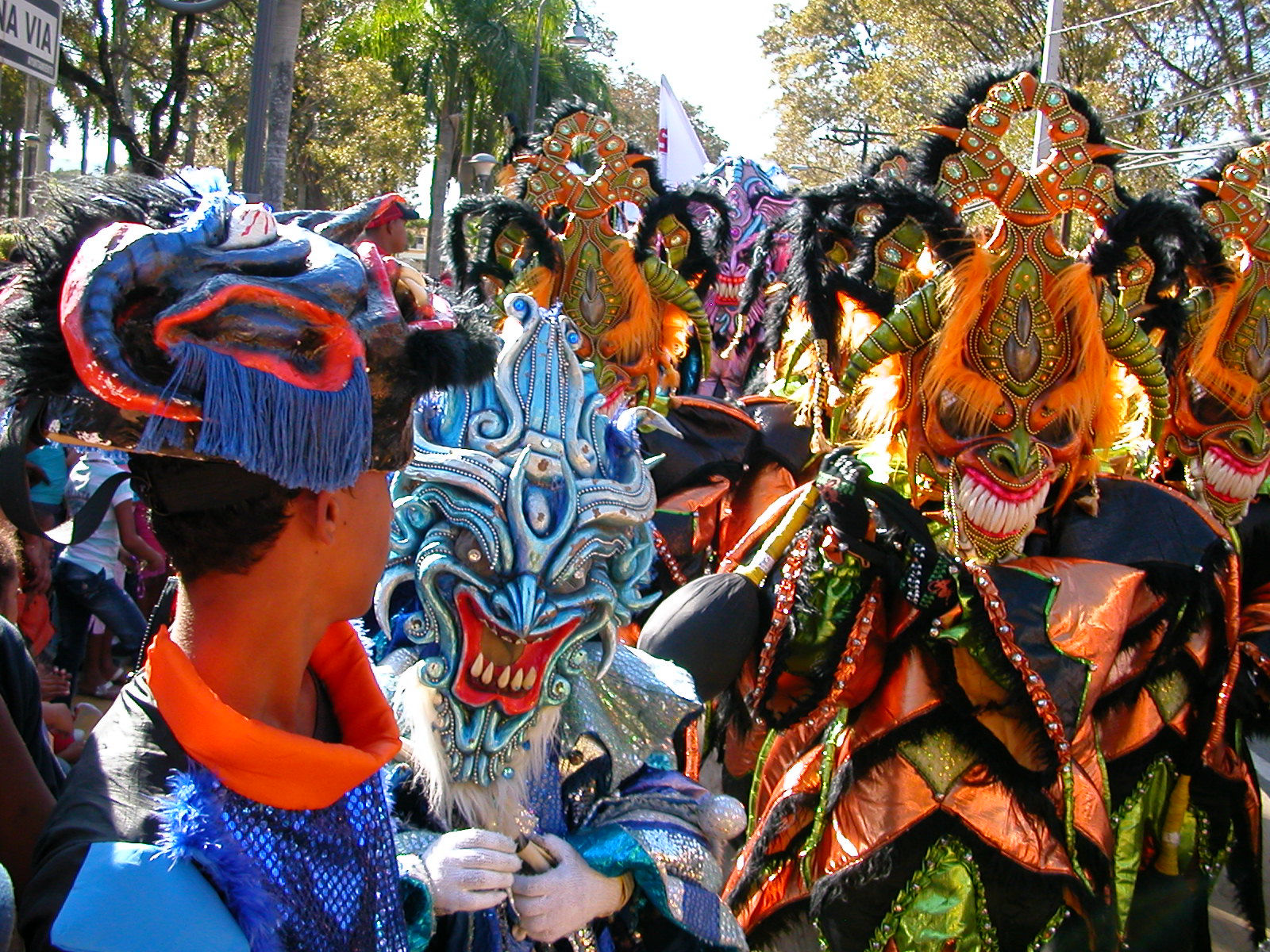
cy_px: 476
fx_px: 1357
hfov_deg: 50.1
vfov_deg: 38.7
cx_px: 635
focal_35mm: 37
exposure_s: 1/298
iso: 100
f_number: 2.7
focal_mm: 5.6
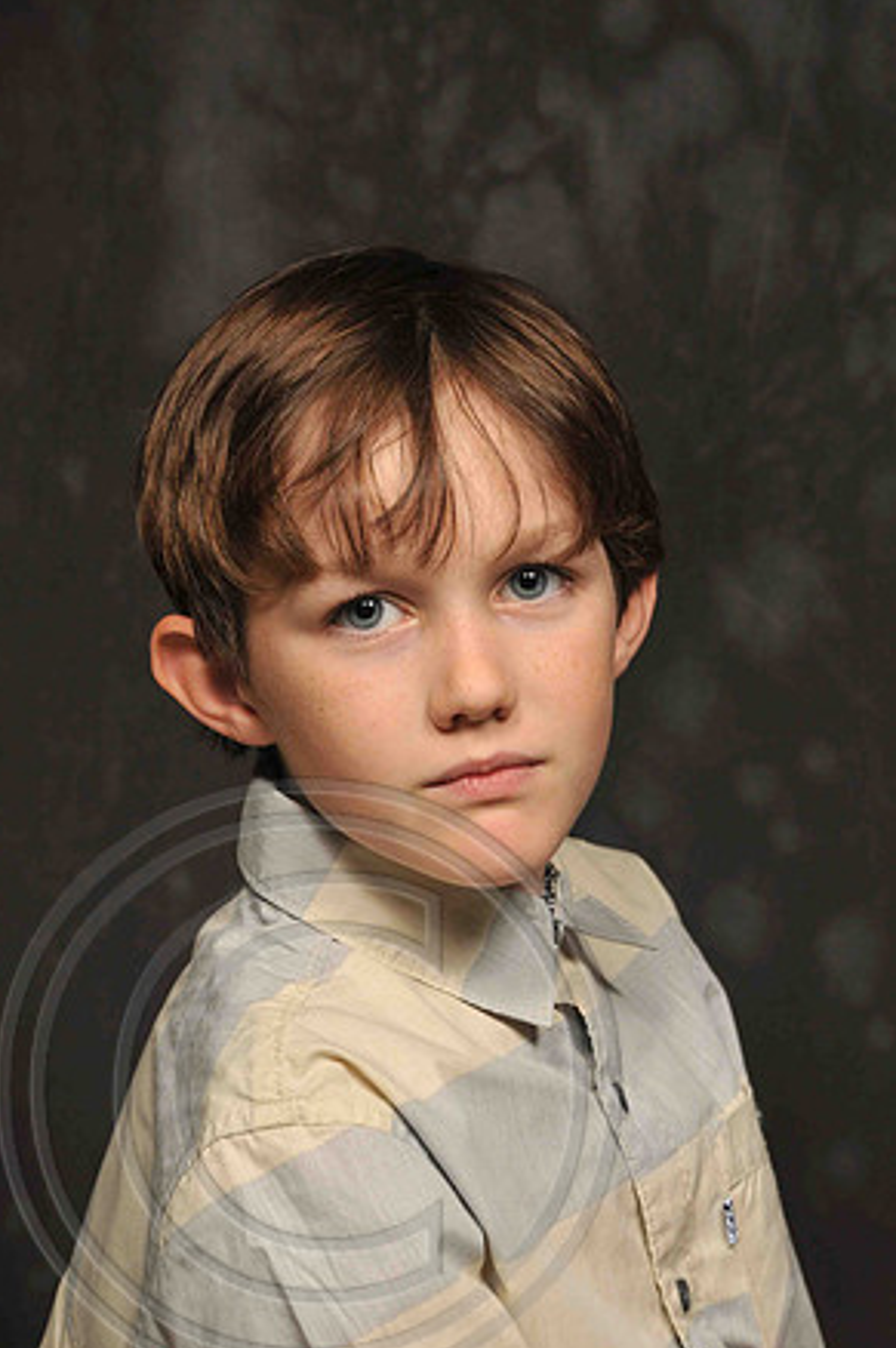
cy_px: 680
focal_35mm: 154
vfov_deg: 13.3
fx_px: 5763
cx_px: 439
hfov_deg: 8.9
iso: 200
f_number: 8
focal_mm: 100
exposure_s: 1/125
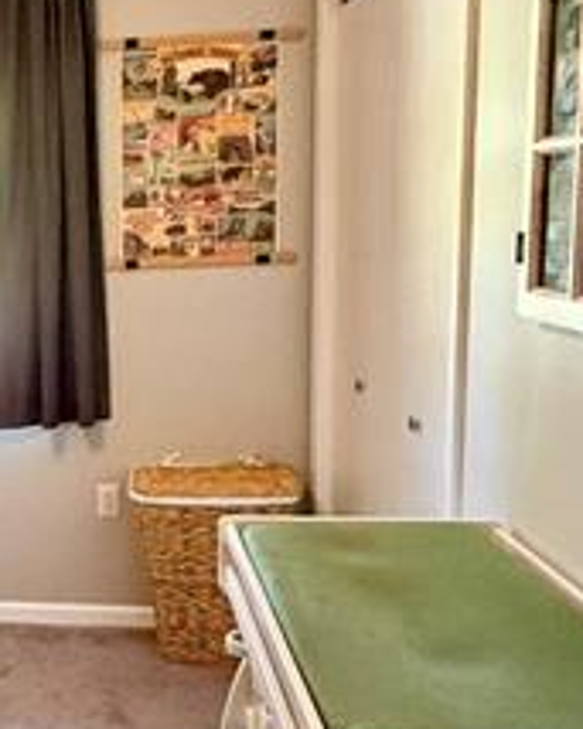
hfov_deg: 26.8
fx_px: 1058
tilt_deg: -7.6
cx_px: -143
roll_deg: +3.3
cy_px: 388
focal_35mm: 49
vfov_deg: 38.0
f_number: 2.2
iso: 1000
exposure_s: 1/60
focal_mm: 2.22
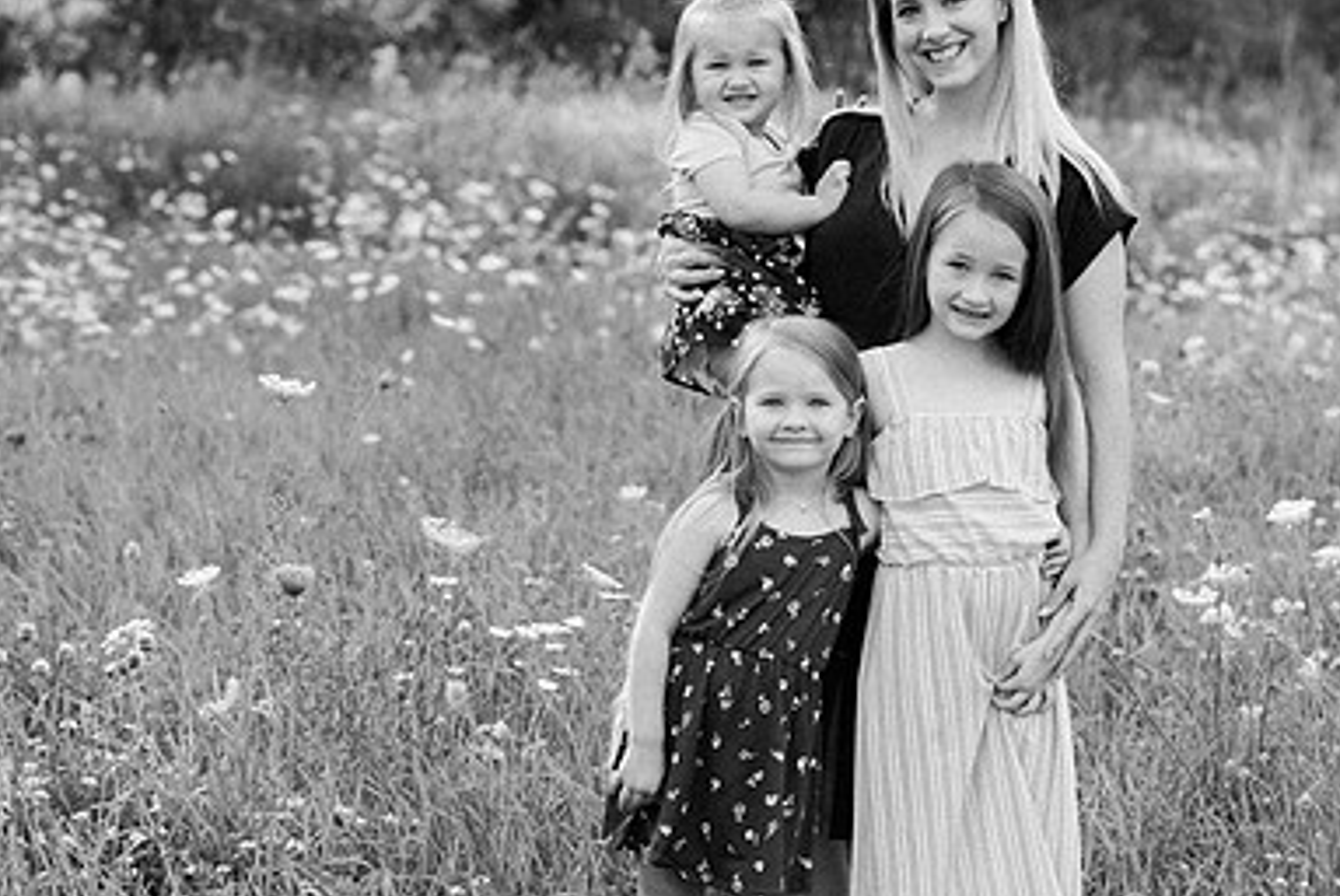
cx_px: 889
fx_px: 3948
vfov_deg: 12.9
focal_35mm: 106
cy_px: 422
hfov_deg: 19.2
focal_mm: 70
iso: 250
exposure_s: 1/800
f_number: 4.5
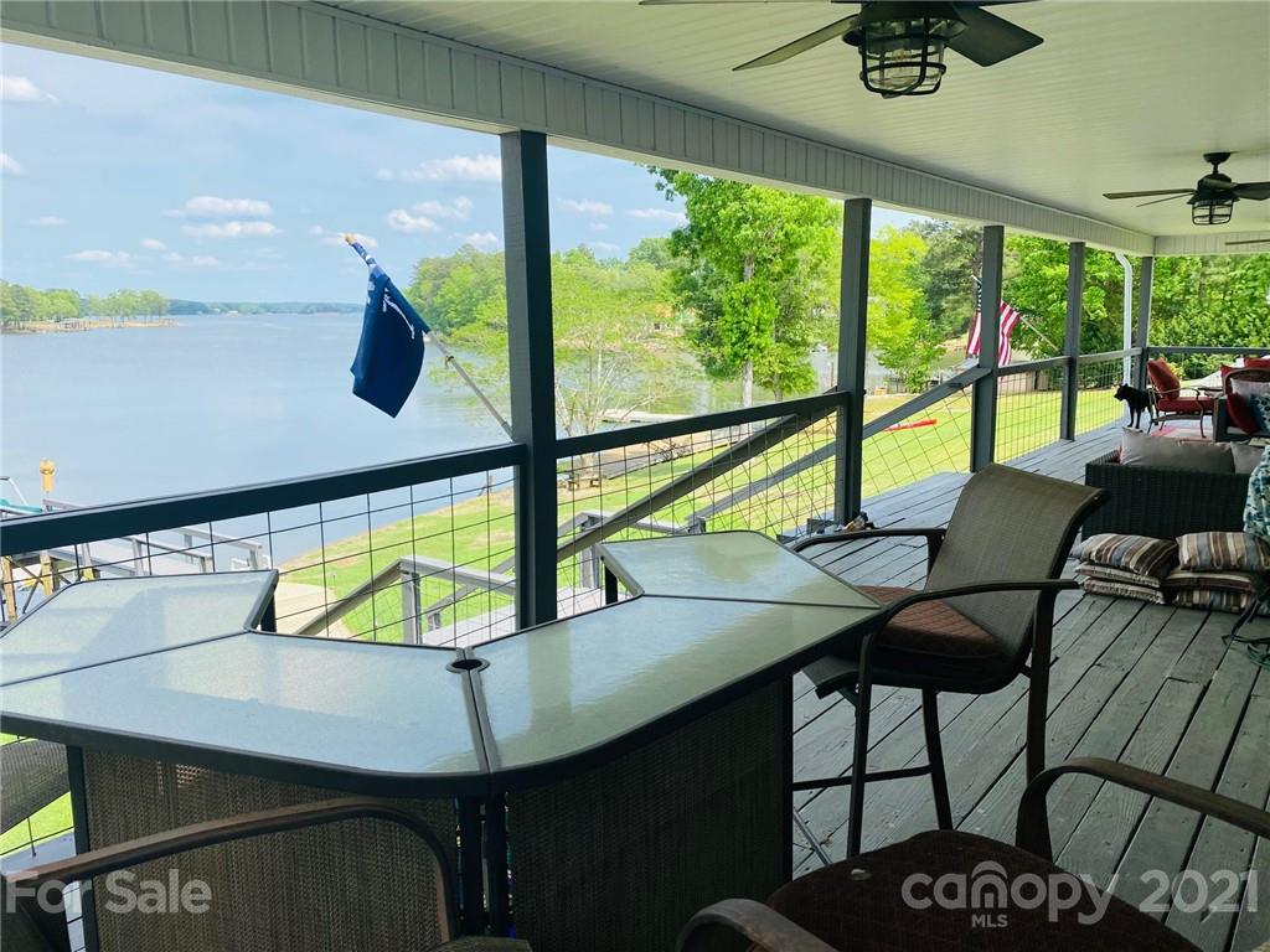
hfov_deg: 67.3
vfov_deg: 53.1
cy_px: 476
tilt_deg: -8.8
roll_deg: -0.1
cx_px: 635
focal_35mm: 26
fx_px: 954
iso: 32
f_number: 1.8
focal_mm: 4.25
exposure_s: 1/1565
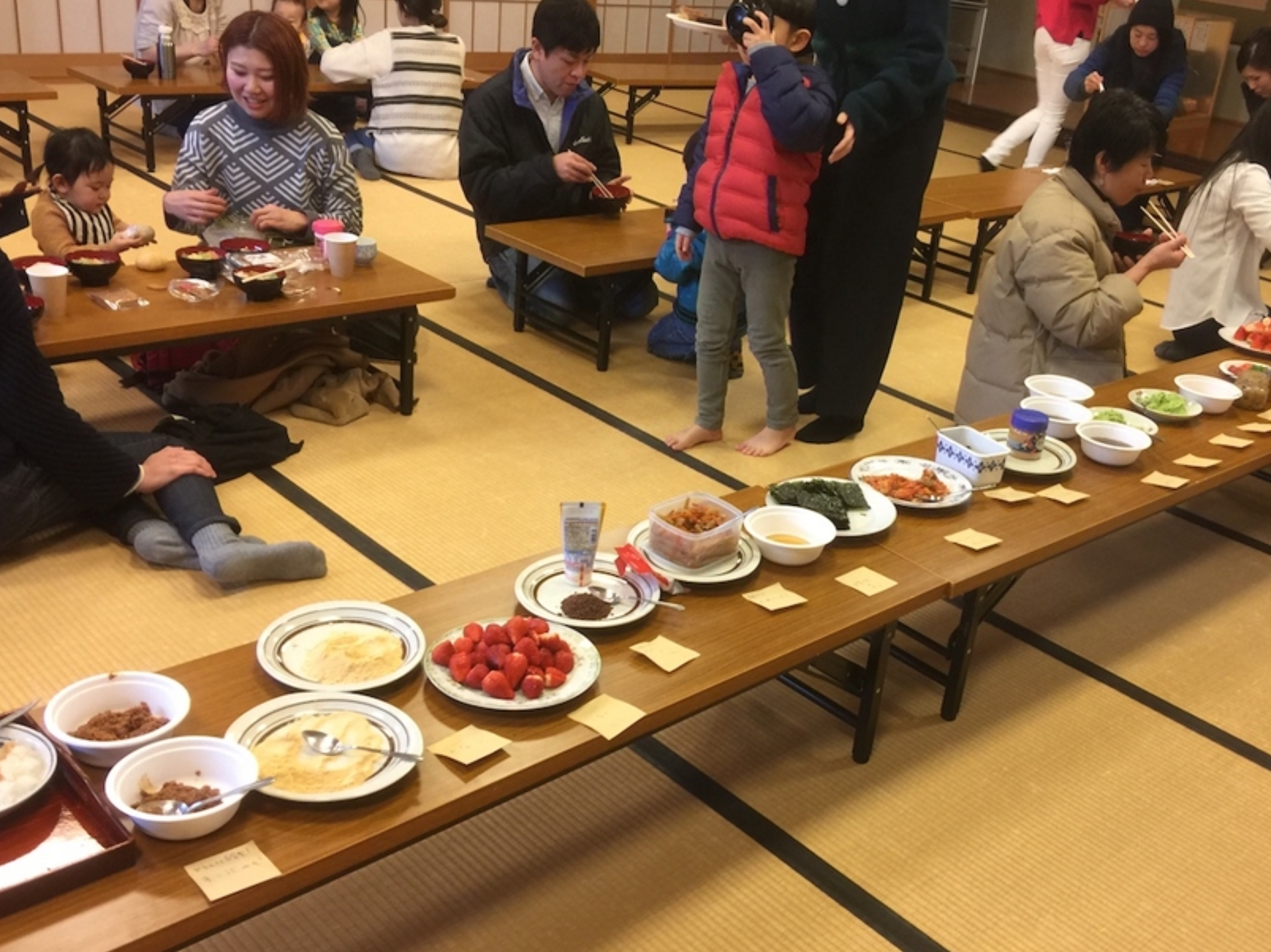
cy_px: 519
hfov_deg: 49.9
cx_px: 750
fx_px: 1358
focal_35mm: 37
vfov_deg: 38.6
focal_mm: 4.15
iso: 40
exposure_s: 1/15
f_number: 2.2
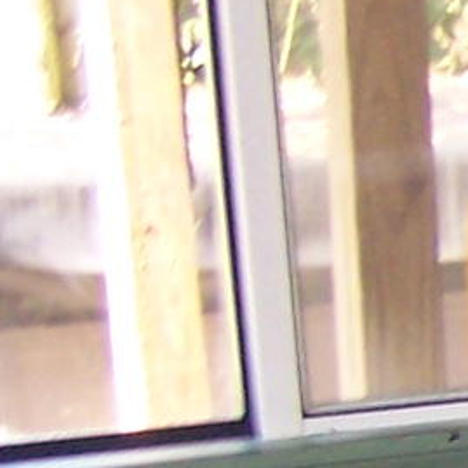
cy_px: 562
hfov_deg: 4.8
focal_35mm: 322
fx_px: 4925
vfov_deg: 5.4
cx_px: 2046
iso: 140
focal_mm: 6.3
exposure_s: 1/60
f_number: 2.8
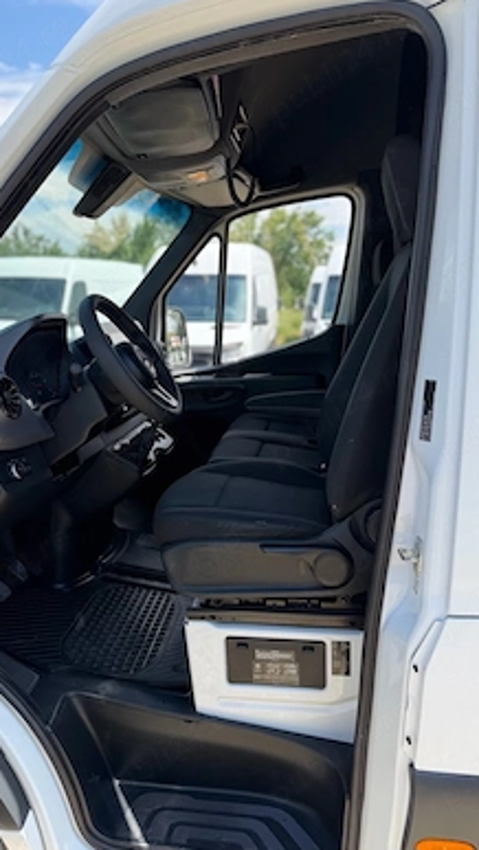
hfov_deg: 42.9
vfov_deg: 69.8
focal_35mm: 27
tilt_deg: -11.2
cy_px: 437
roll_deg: +0.7
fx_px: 609
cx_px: 213
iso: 100
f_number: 1.78
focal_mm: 6.76
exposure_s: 1/1653
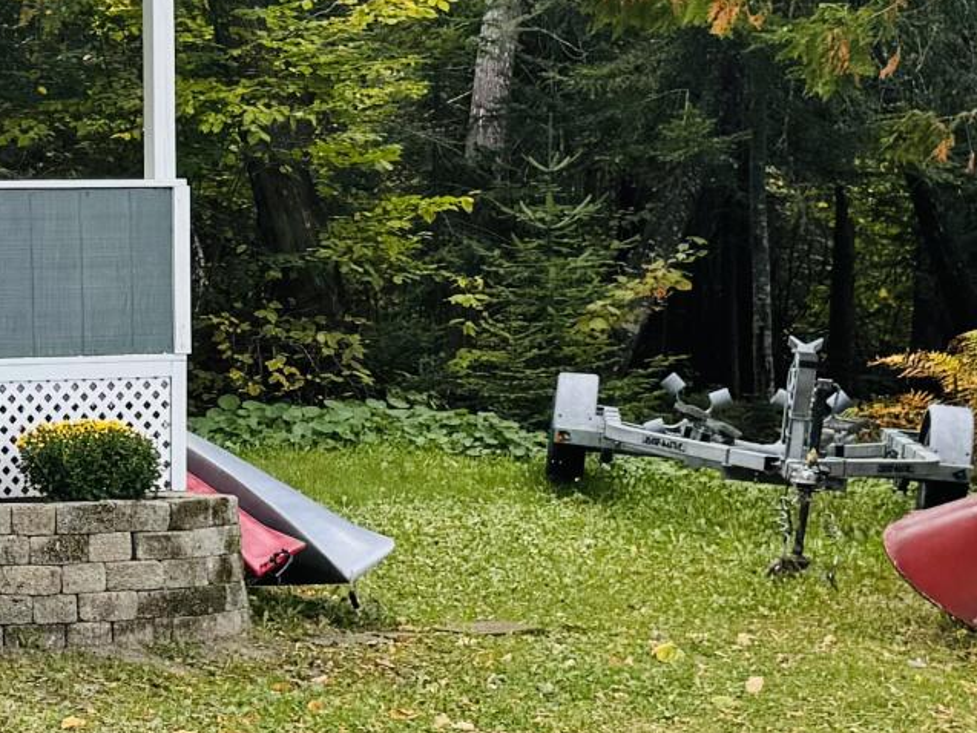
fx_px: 3190
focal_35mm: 113
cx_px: -207
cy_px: 489
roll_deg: +1.8
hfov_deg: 16.7
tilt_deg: -2.9
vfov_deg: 13.1
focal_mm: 6.76
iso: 64
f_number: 1.78
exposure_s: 1/136
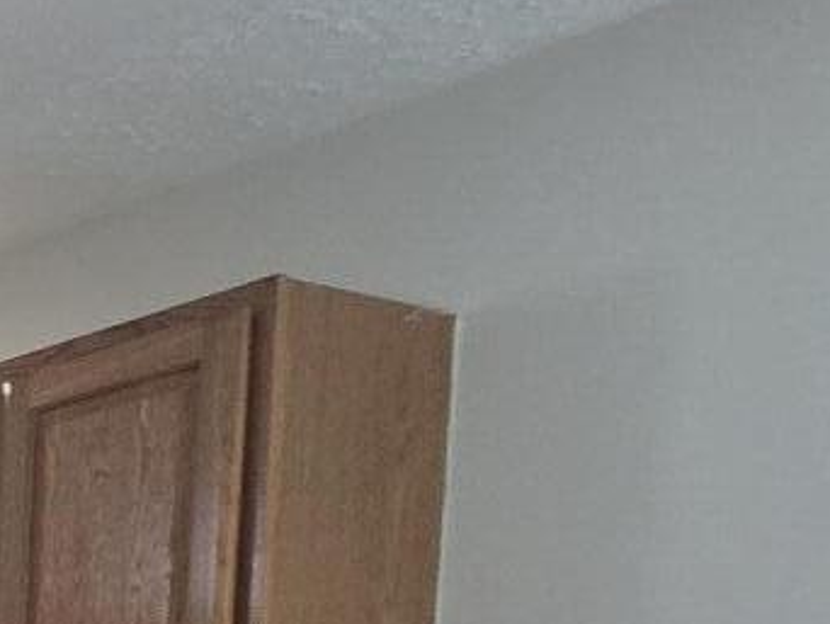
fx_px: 1824
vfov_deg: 16.4
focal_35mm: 76
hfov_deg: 17.8
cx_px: -840
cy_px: 1102
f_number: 2.2
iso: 250
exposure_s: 1/60
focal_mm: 2.2
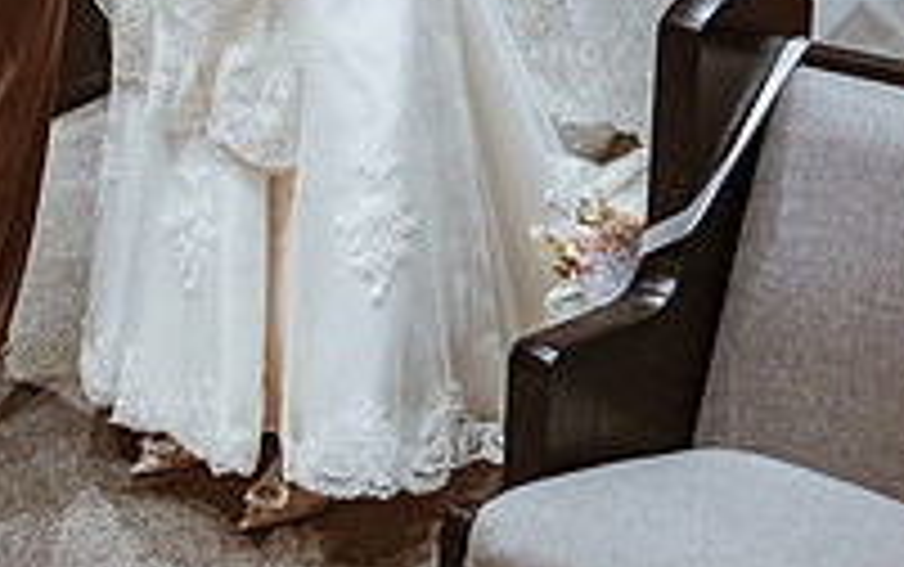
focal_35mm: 103
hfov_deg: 19.5
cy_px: -137
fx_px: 2540
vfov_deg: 12.4
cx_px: -27
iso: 1250
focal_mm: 35
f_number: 1.8
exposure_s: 1/500
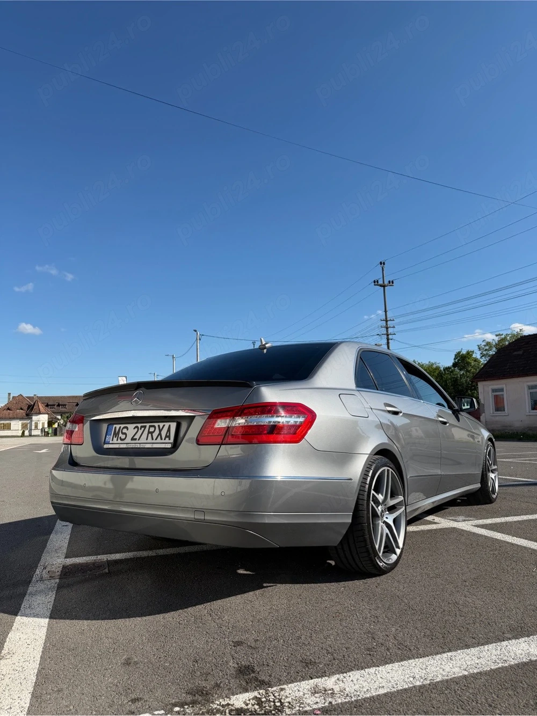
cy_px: 358
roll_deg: +1.0
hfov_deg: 56.8
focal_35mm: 24
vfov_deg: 71.6
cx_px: 268
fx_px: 497
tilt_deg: +6.5
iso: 80
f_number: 1.78
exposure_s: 1/5319
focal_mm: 6.76
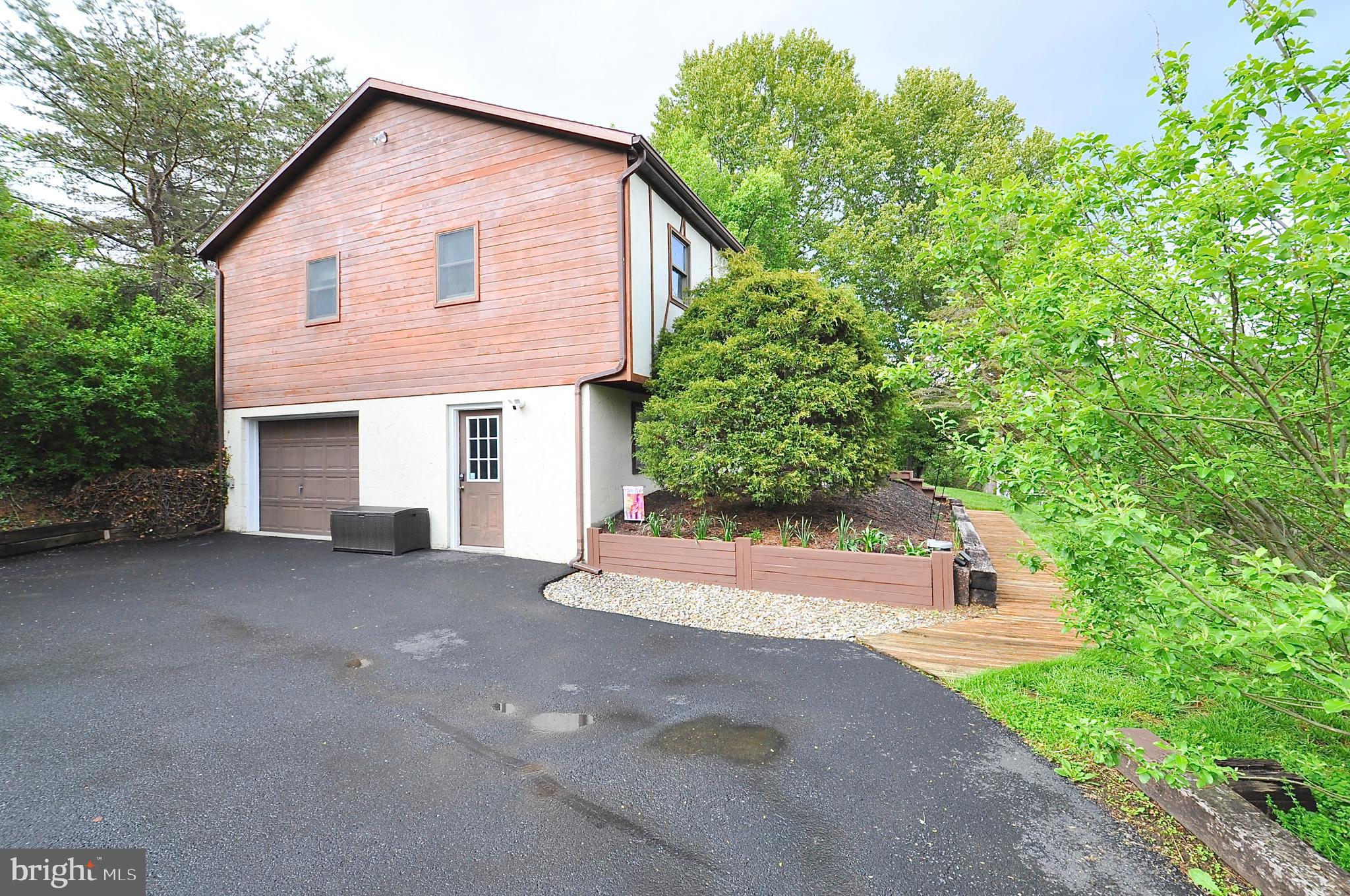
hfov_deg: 100.5
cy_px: 448
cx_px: 675
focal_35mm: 15
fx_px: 562
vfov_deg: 77.2
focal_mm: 10
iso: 360
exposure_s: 1/60
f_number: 8
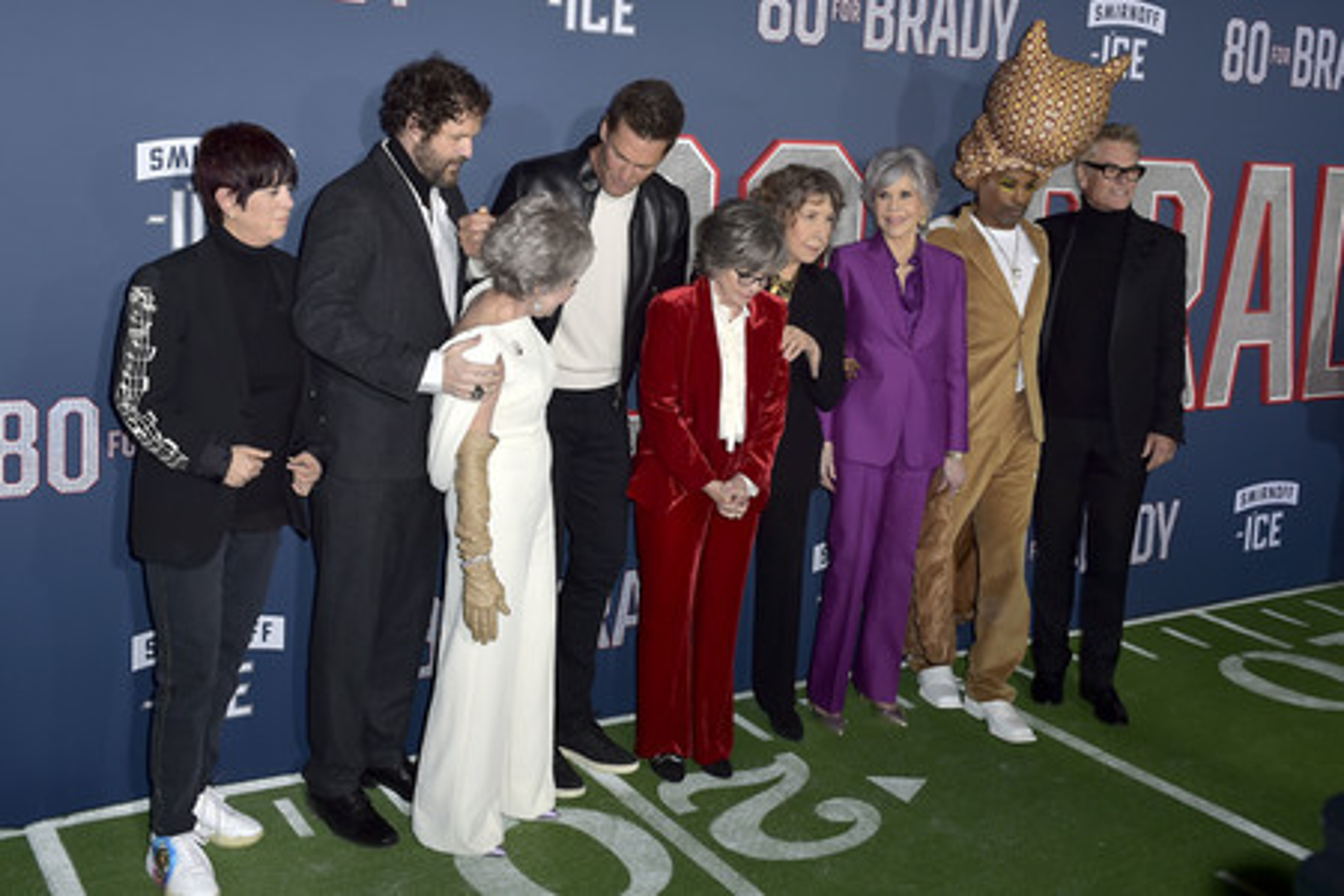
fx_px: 1195
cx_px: 672
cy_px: 448
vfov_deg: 41.1
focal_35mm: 32
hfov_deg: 58.7
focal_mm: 32
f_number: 6.3
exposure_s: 1/250
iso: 400
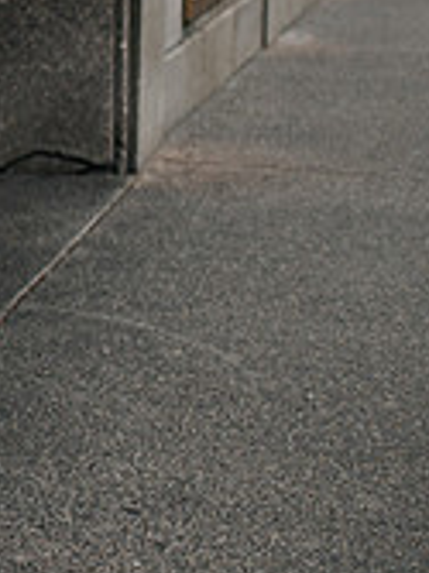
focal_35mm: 122
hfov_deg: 10.6
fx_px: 2019
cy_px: 48
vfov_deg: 15.9
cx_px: -549
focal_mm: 35
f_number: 3.2
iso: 280
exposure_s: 1/320
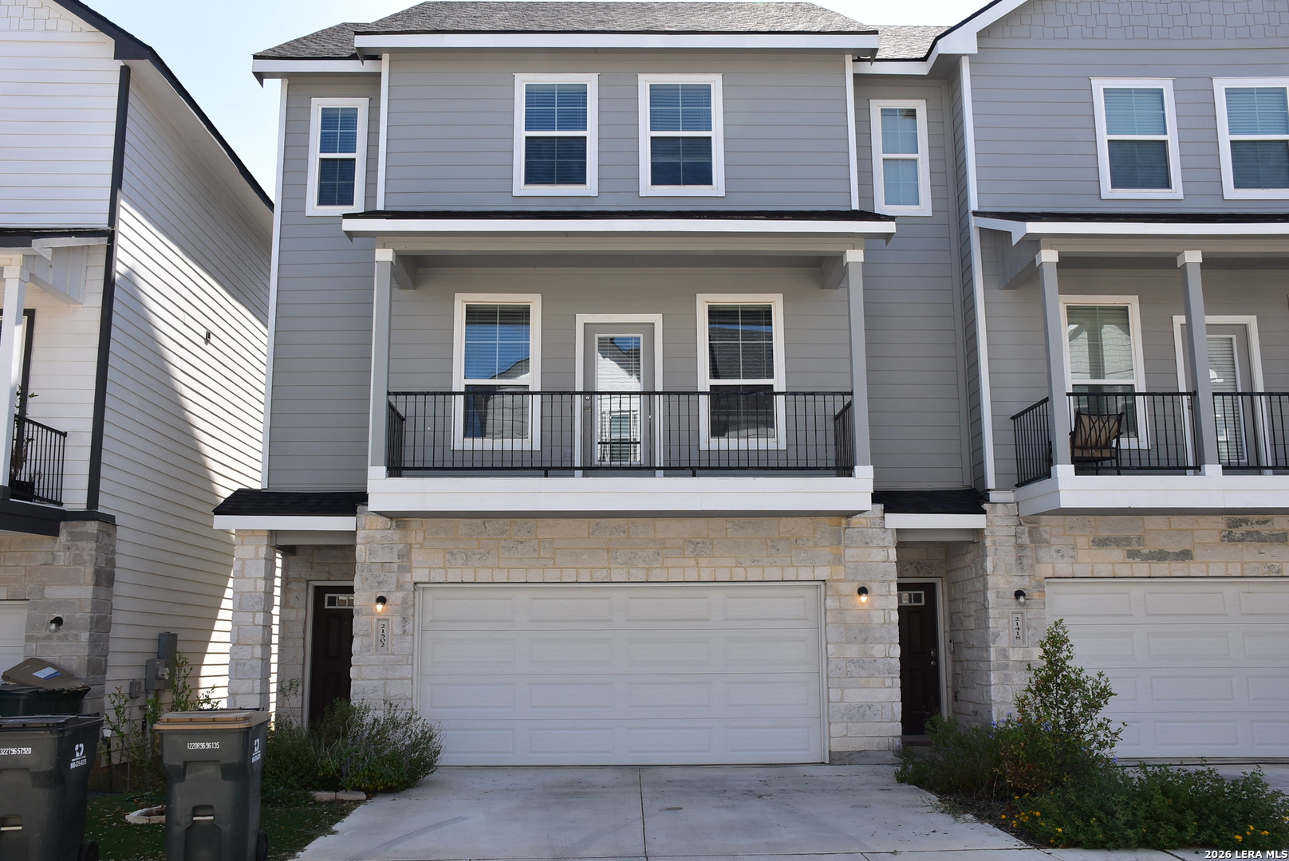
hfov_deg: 57.2
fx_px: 1182
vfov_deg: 40.0
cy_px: 430
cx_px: 644
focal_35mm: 33
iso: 400
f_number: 10
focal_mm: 22
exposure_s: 1/250
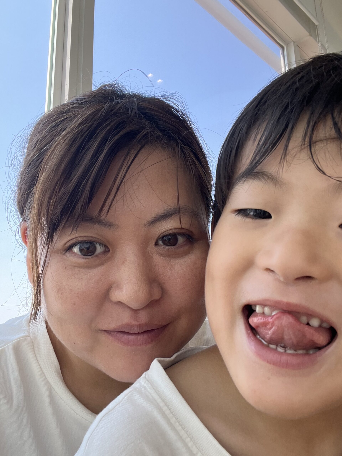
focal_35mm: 30
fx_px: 395
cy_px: 228
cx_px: 171
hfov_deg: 46.8
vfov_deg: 60.0
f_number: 2.2
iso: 64
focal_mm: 2.71
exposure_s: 1/100
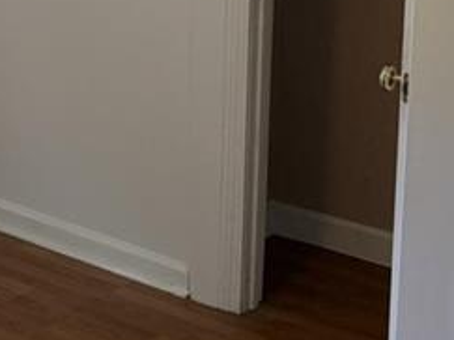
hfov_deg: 17.6
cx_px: -219
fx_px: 1324
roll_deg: +1.5
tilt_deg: -13.1
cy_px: -58
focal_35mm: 101
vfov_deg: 14.2
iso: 200
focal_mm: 6.76
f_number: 1.78
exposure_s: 1/148
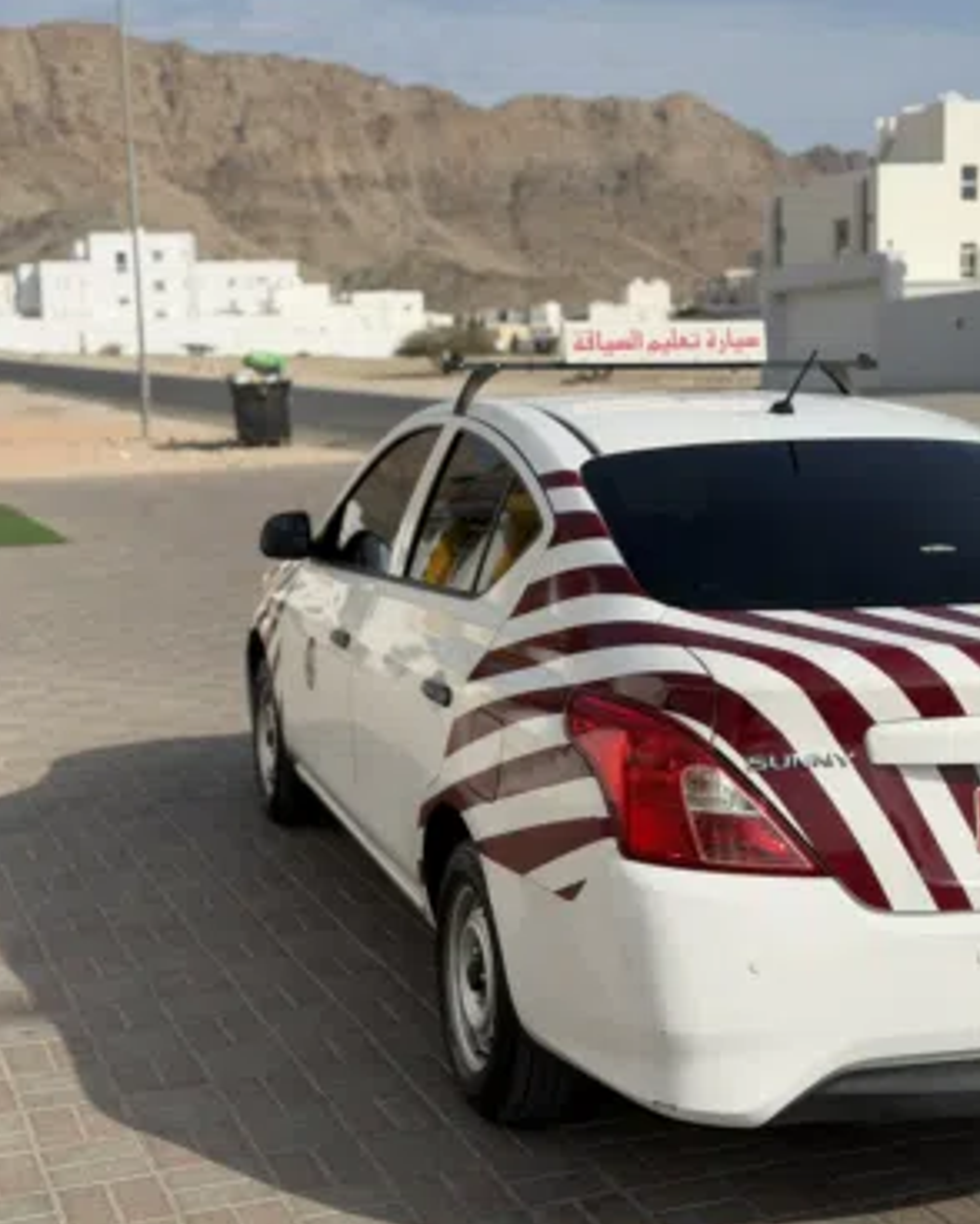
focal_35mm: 51
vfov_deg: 36.6
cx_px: 487
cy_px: 624
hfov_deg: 29.7
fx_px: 1847
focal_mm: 6.76
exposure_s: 1/8772
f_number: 1.78
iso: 80
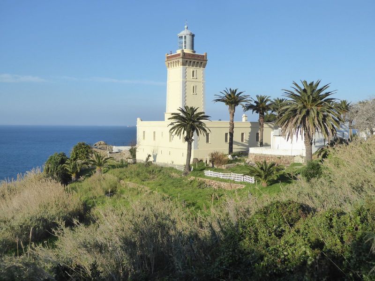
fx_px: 422
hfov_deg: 47.9
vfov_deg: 36.8
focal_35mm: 39
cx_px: 188
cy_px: 140
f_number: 4
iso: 160
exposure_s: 1/640
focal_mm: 6.7
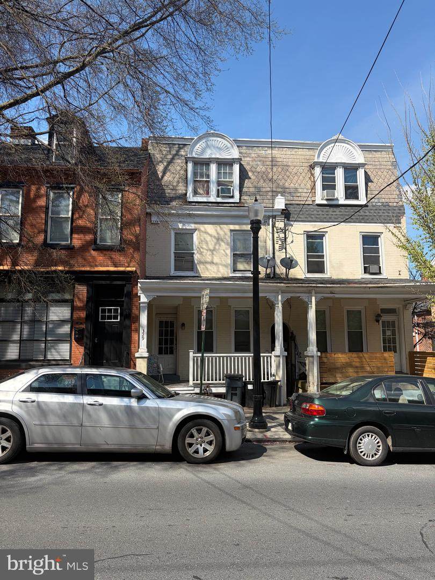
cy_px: 290
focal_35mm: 26
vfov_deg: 67.3
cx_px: 218
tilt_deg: +8.8
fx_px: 436
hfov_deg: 53.1
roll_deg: +0.2
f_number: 1.6
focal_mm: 5.96
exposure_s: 1/2283
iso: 50
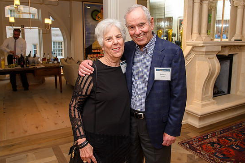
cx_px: 132
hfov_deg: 58.6
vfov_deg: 41.0
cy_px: 69
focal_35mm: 32
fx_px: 218
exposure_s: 1/50
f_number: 5.6
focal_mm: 27
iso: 800
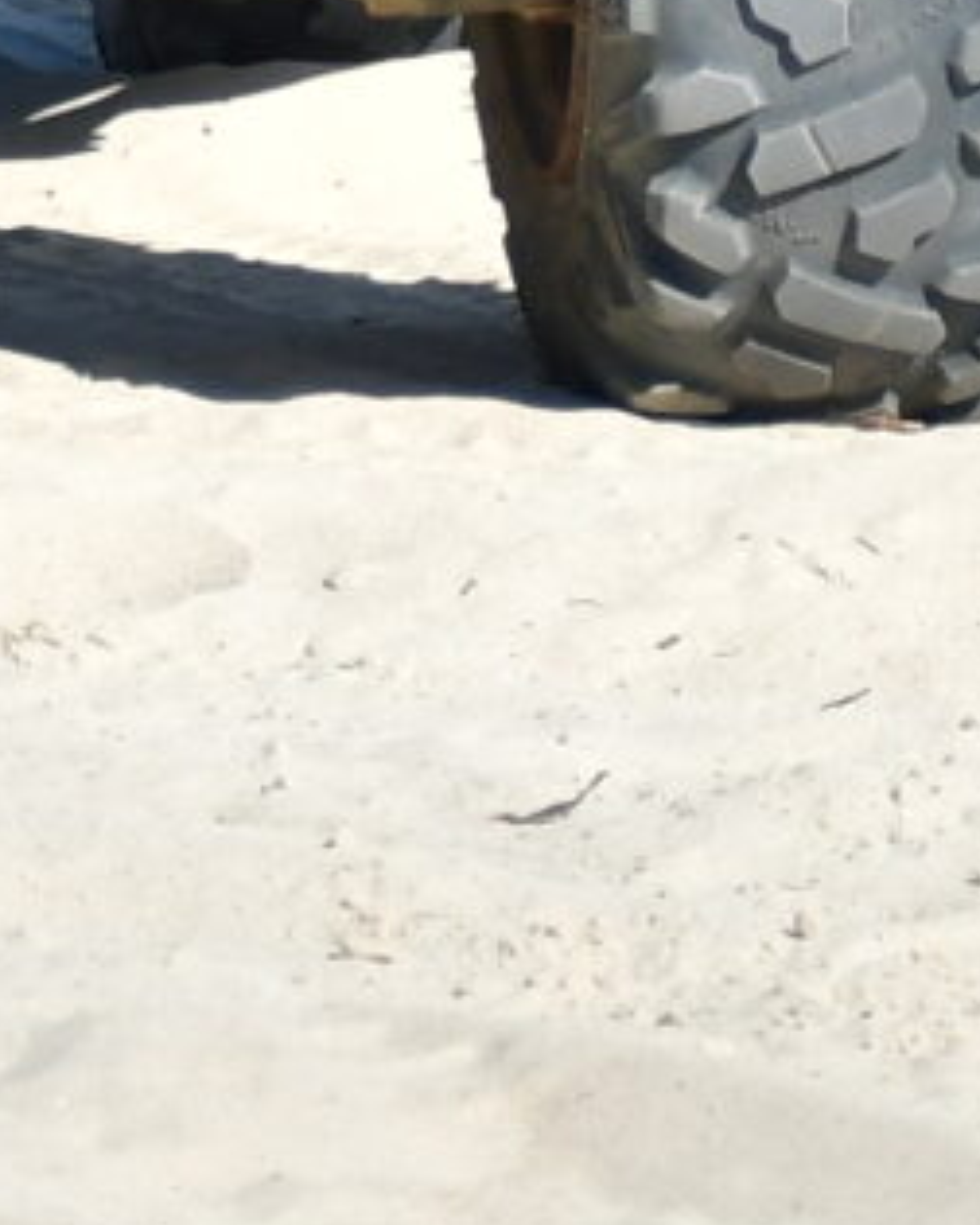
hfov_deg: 3.0
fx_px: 18526
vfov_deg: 3.6
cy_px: -3512
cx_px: -1771
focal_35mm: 511
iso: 100
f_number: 4.5
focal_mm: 45
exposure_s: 1/800
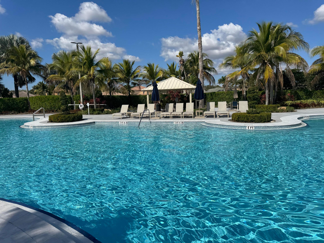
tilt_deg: -7.2
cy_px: 122
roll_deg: +1.3
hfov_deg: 71.6
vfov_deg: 56.8
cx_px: 162
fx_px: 225
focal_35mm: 24
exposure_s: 1/10417
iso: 80
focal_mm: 6.76
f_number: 1.78
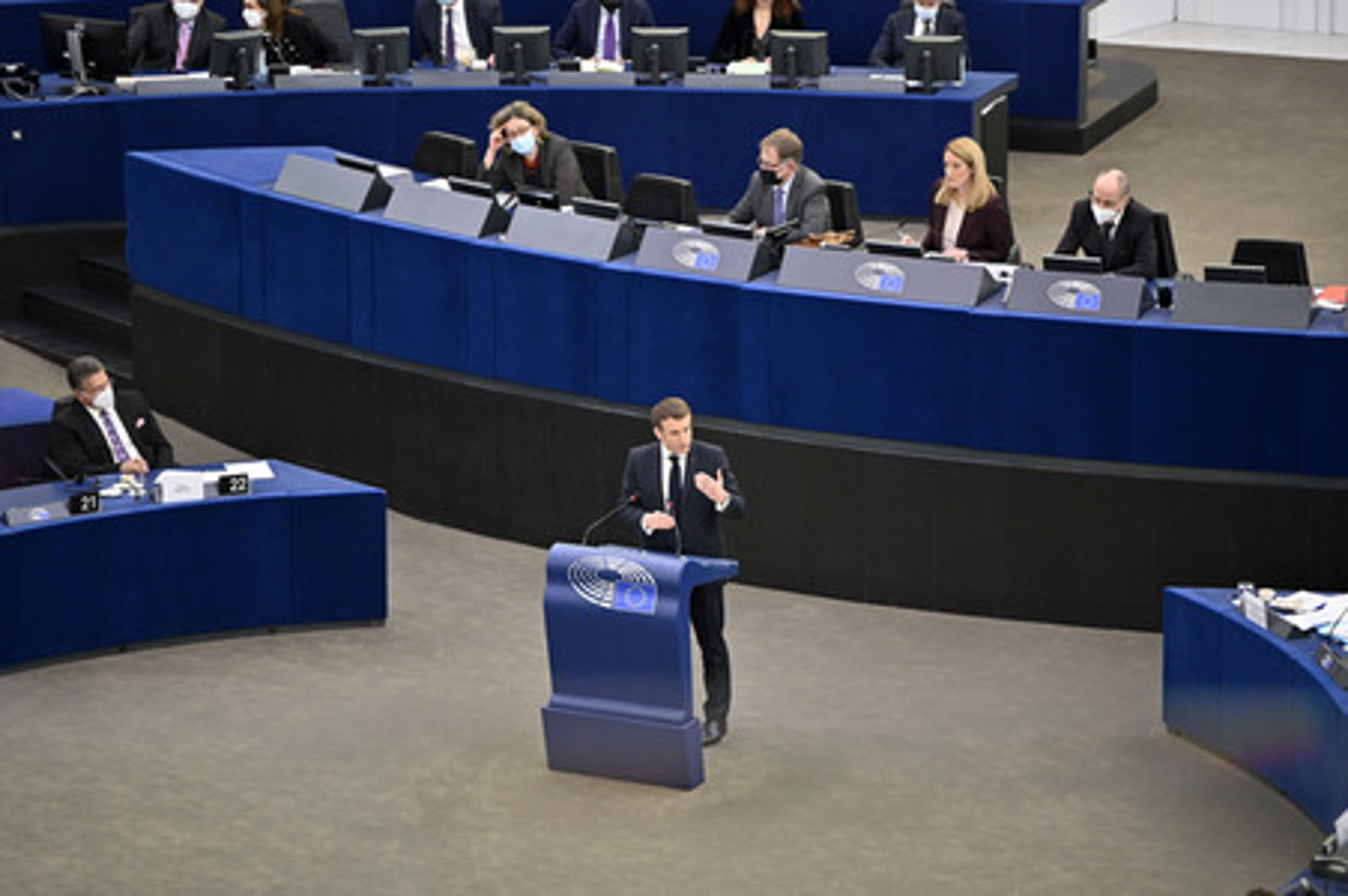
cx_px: 674
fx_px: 7483
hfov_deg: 10.3
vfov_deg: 6.9
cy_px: 448
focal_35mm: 200
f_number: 2.8
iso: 1250
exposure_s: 1/320
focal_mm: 200
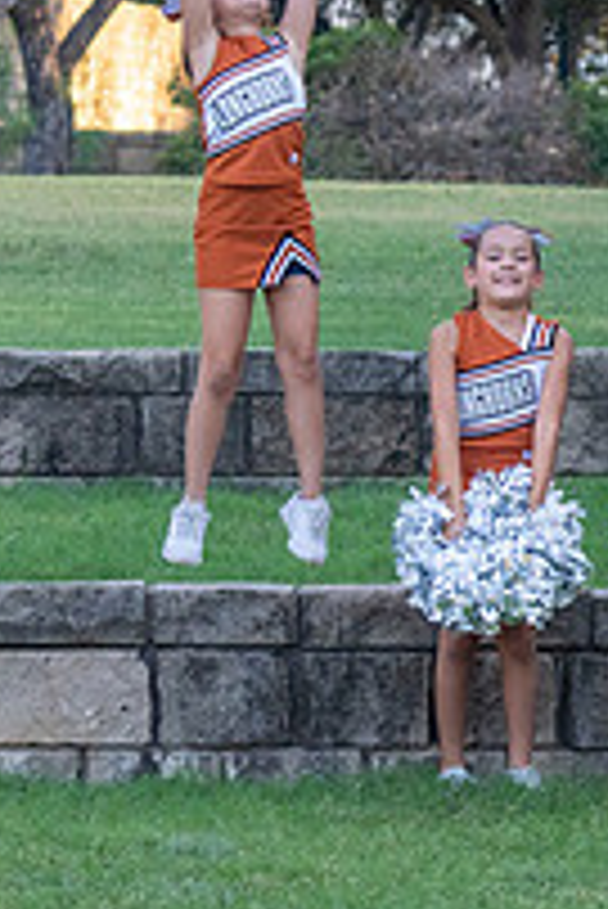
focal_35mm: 275
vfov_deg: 7.5
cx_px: 1405
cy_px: 385
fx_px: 6954
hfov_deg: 4.9
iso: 1600
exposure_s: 1/1000
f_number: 4
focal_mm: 72
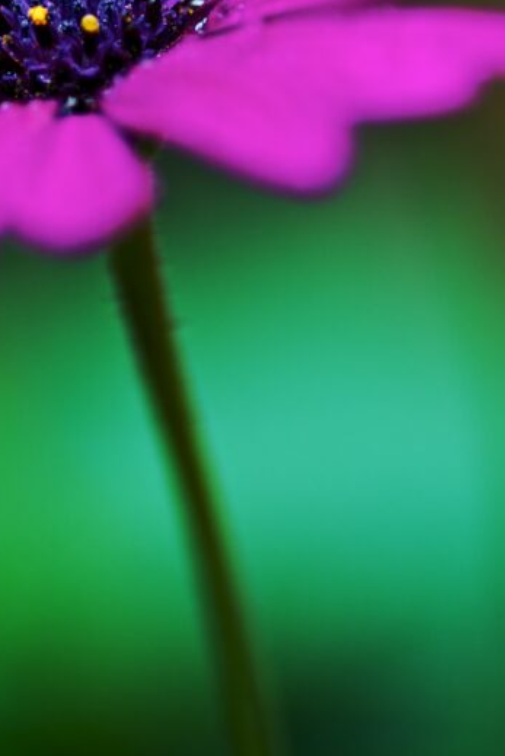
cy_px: 25
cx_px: 14
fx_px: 5593
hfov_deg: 5.2
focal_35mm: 266
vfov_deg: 7.7
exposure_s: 1/80
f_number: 2.8
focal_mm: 90
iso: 100
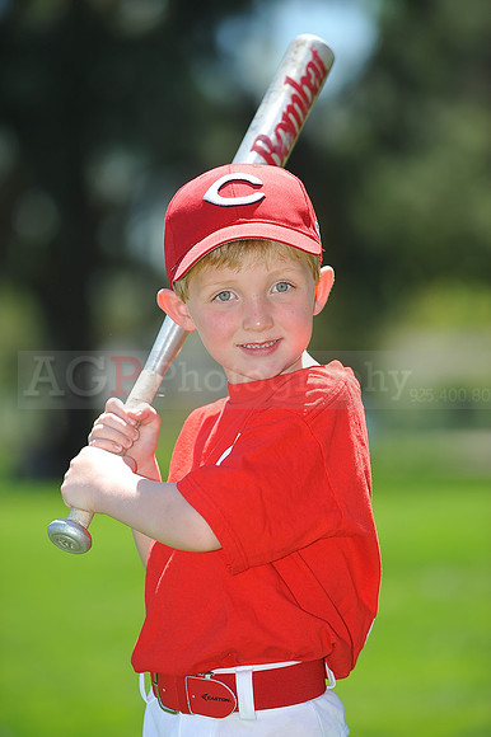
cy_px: 368
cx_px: 246
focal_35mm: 200
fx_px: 4096
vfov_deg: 10.3
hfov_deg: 6.9
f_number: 4.5
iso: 200
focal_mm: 200
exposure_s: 1/640
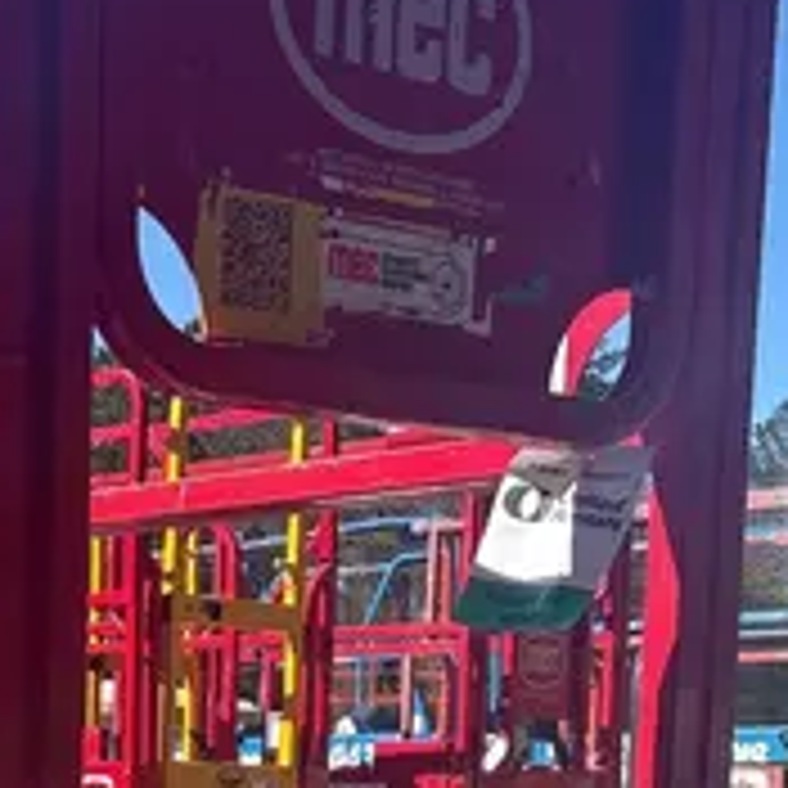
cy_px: 1114
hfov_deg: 17.6
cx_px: -41
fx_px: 2472
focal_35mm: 96
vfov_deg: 16.7
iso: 50
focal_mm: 5.96
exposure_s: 1/2778
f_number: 1.6
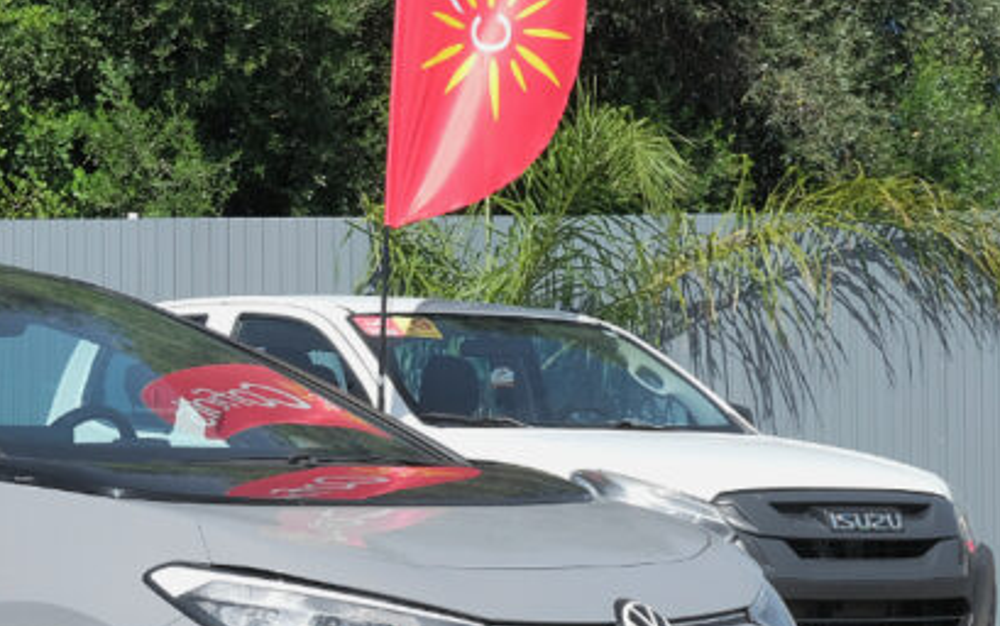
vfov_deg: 10.0
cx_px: -83
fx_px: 3544
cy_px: 657
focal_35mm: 130
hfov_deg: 15.6
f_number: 9
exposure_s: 1/200
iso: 160
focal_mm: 34.3
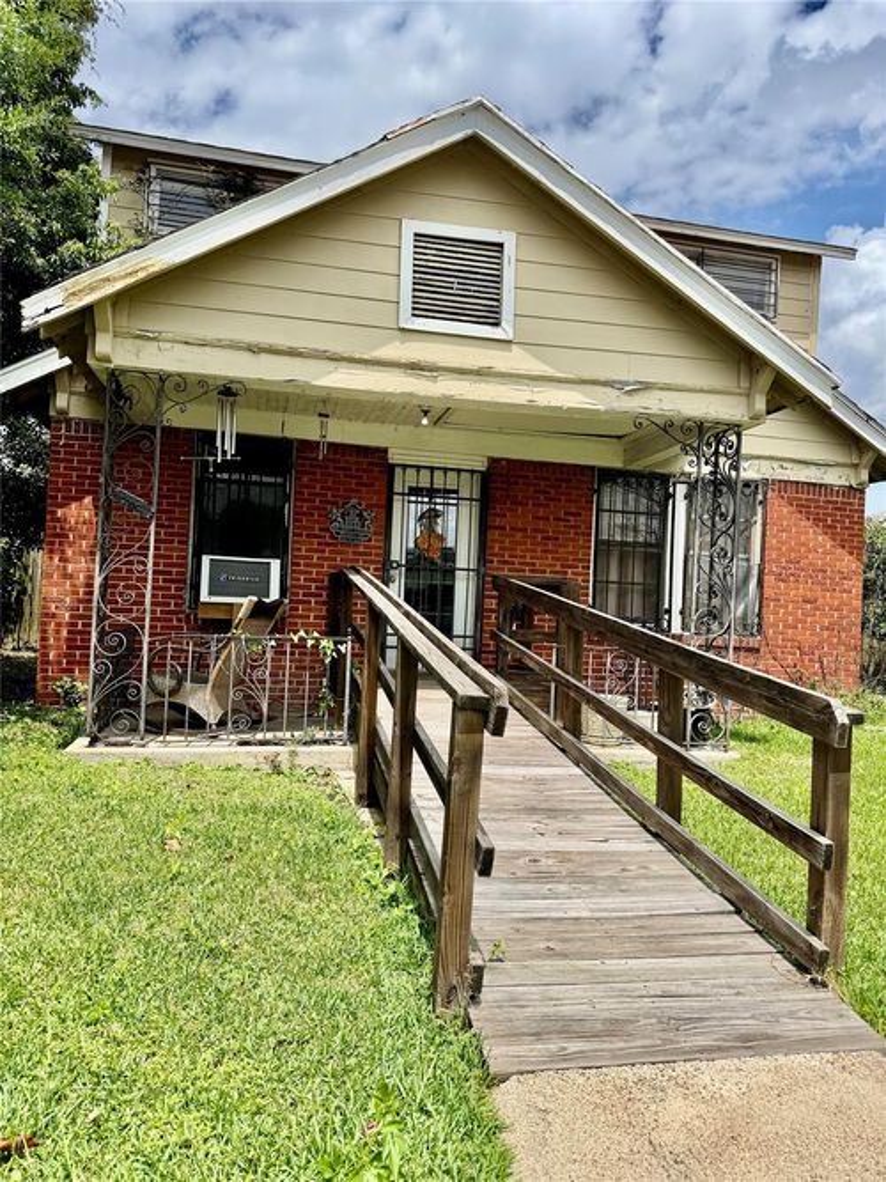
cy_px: 591
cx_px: 443
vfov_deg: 71.6
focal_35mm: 24
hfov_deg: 56.8
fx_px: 819
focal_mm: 6.76
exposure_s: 1/4950
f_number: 1.78
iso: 80
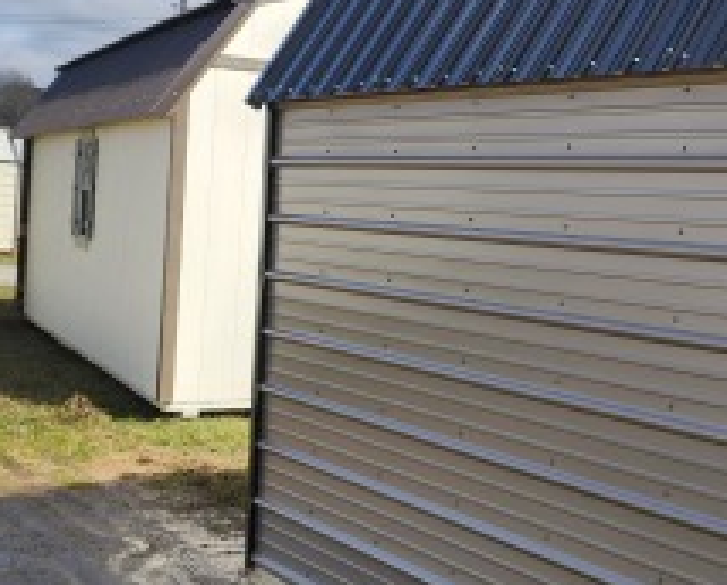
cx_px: 999
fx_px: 1444
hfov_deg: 24.0
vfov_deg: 22.9
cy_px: 262
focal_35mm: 67
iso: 12
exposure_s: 1/816
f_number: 1.8
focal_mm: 6.4
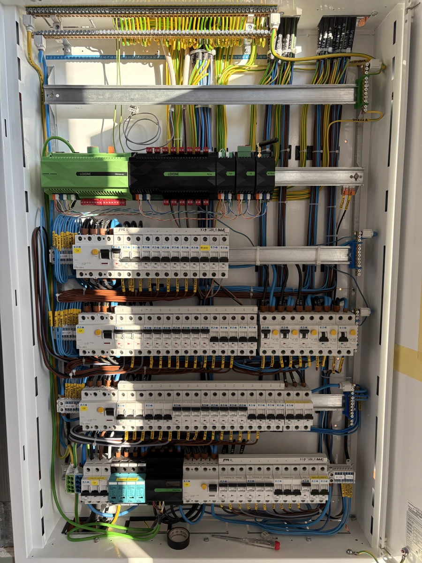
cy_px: 282
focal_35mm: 26
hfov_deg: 53.1
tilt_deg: -7.0
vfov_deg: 67.3
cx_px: 211
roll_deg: +0.3
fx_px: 423
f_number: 1.6
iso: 100
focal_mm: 5.96
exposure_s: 1/243
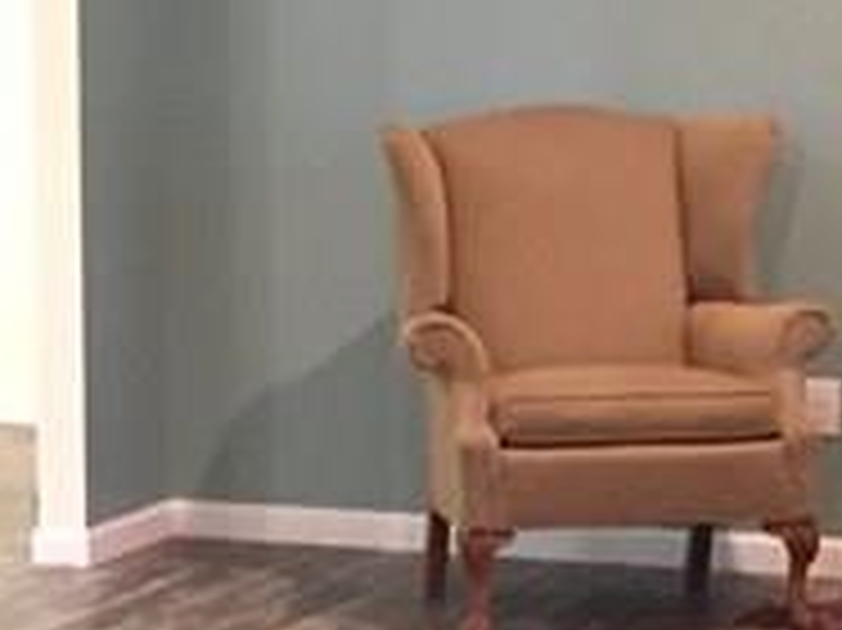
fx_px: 3865
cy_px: 490
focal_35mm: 159
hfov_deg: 12.2
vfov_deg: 9.3
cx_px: -167
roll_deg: +0.6
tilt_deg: -11.3
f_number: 2.2
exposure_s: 1/15
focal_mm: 4.15
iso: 250
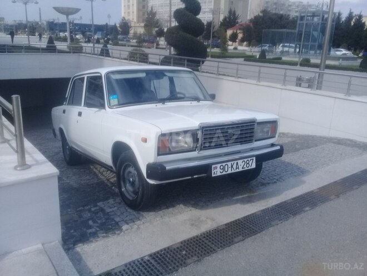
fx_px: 329
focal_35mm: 31
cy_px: 138
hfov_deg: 58.4
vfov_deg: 45.4
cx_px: 184
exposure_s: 1/1495
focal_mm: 3.3
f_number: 2.2
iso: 50
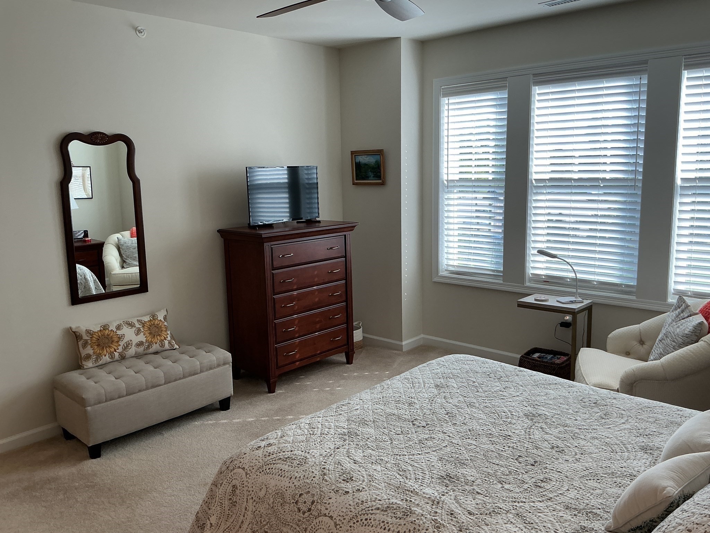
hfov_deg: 61.7
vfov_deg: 48.2
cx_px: 355
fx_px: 595
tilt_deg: -8.8
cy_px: 266
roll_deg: +1.1
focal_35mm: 29
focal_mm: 3
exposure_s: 1/120
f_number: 1.8
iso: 32
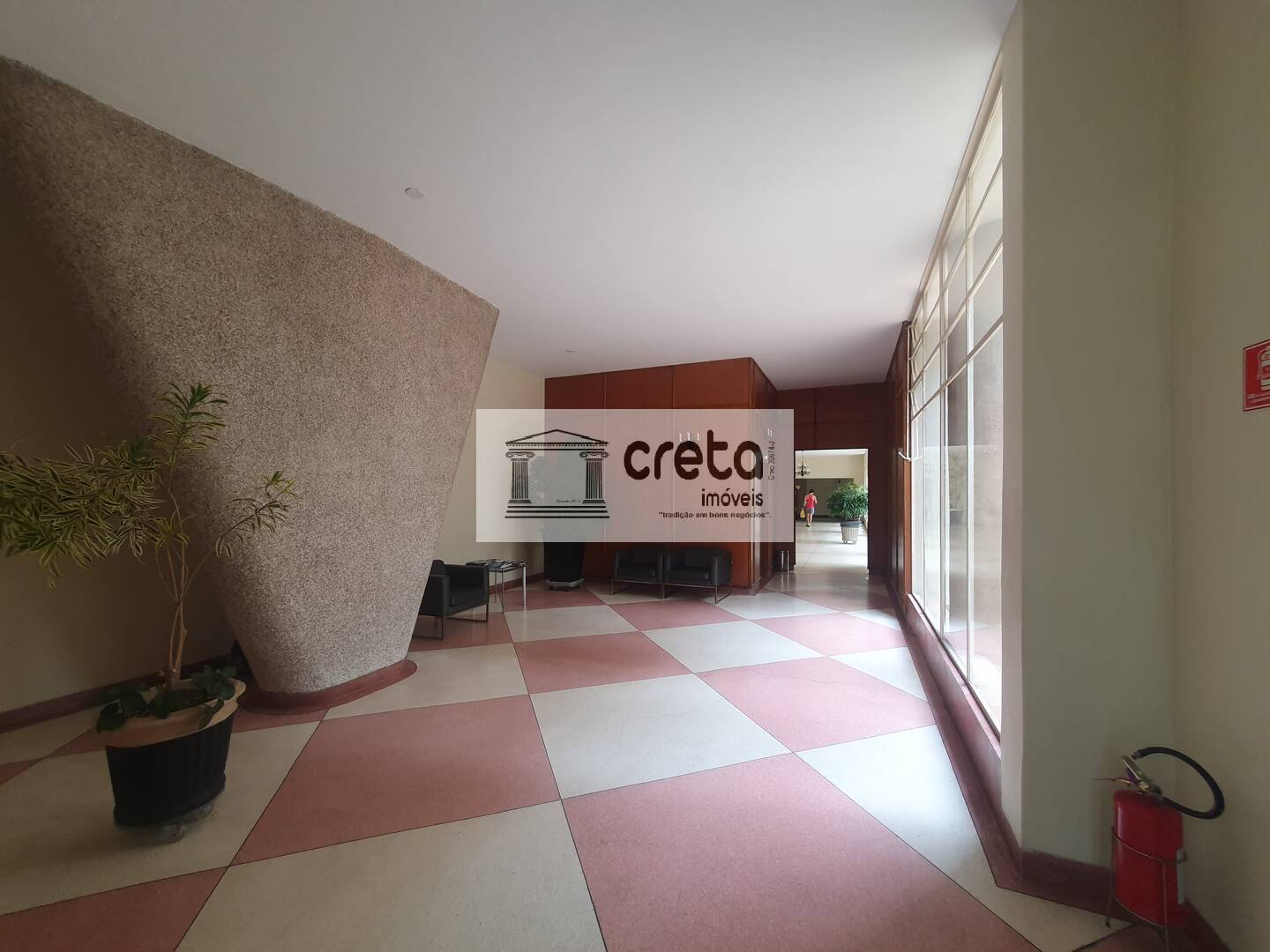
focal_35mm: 13
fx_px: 477
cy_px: 476
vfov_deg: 89.9
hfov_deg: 106.2
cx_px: 635
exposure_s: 1/60
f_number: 2.2
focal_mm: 1.8
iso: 100
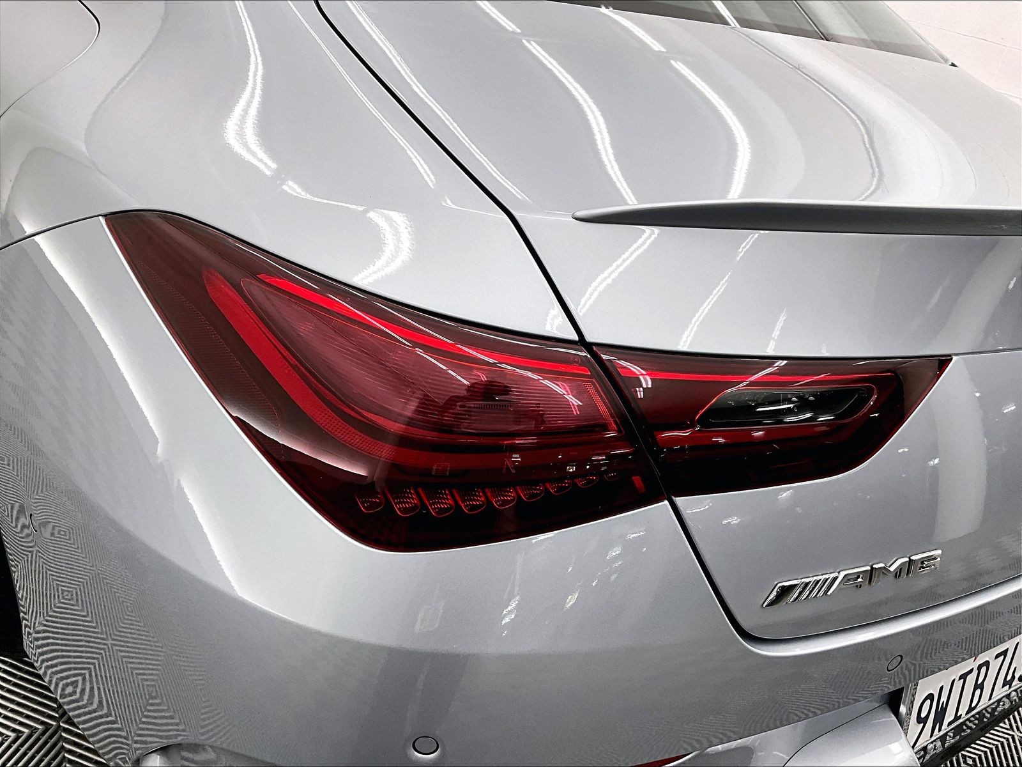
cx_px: 511
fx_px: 856
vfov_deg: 48.2
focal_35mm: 29
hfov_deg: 61.7
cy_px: 384
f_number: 1.8
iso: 40
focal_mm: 3
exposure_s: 1/60
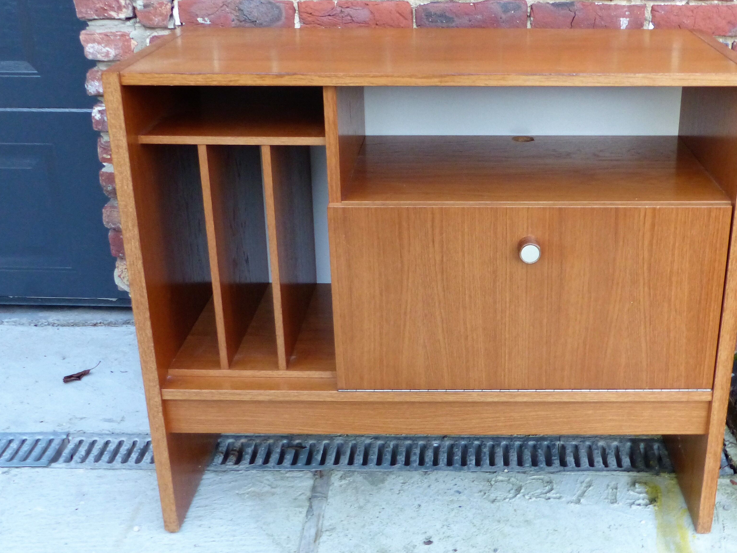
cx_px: 463
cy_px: 257
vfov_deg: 32.9
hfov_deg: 42.6
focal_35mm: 44
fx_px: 937
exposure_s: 1/30
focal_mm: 6
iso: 400
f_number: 2.8
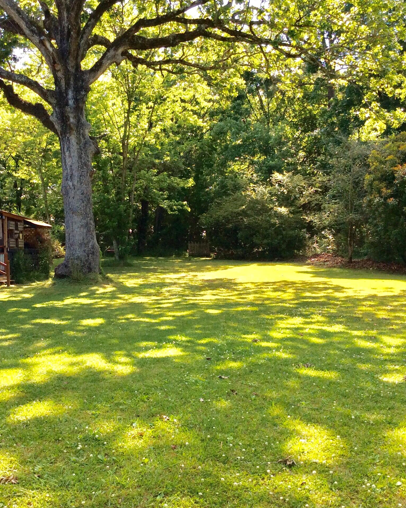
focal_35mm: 42
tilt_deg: -1.2
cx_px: 144
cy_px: 255
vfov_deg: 43.8
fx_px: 631
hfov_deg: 35.4
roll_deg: +2.3
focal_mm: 3.3
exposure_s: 1/327
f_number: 2.4
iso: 32
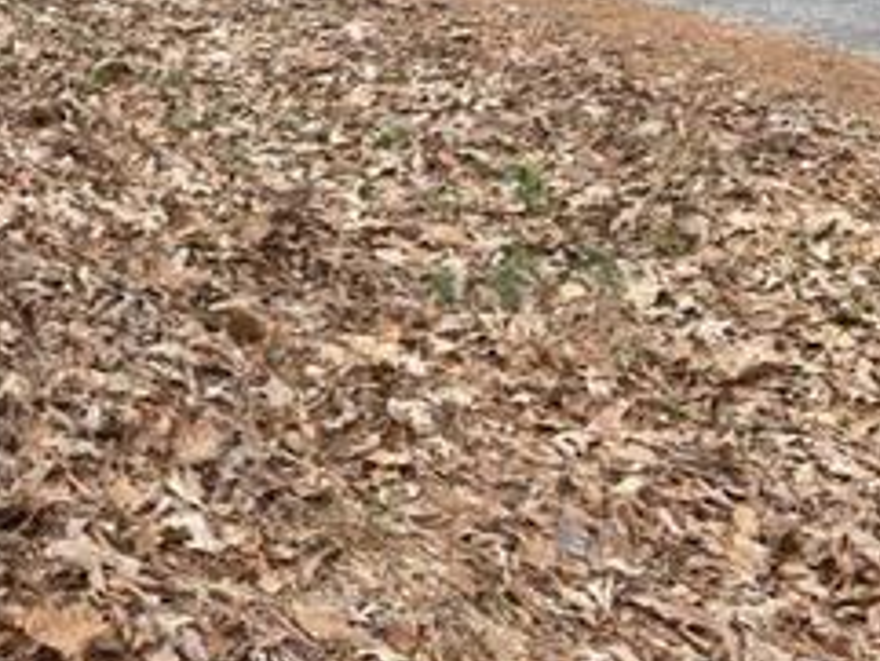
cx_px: -259
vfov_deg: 21.2
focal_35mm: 69
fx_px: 1755
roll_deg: +3.2
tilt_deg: -19.7
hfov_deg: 24.6
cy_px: 186
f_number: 1.6
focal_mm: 5.1
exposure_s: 1/775
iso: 32
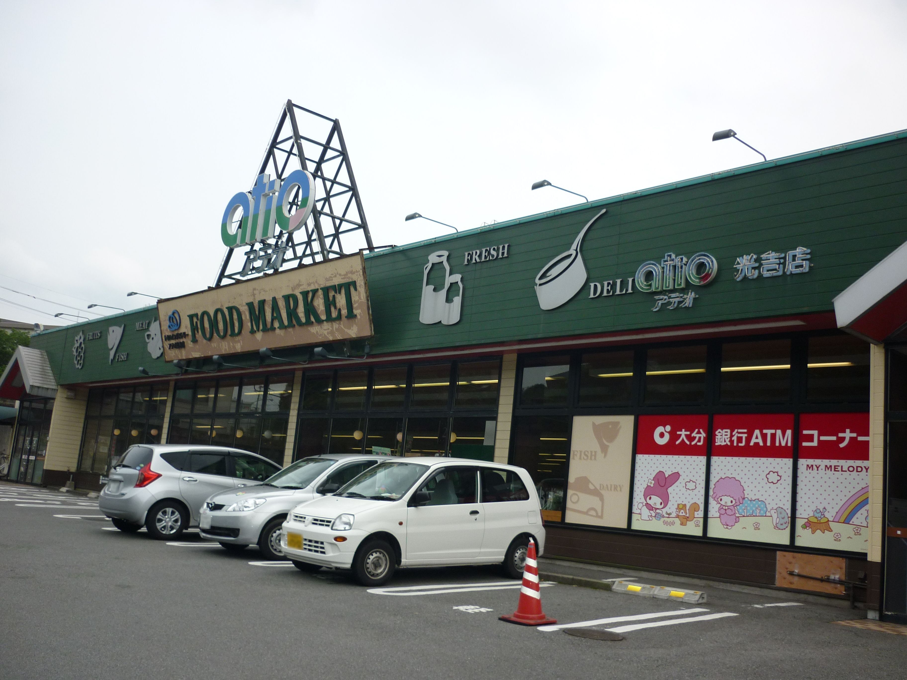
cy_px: 340
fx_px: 865
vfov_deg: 42.9
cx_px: 454
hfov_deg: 55.4
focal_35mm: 33
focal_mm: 5.5
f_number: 8
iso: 100
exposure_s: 1/160
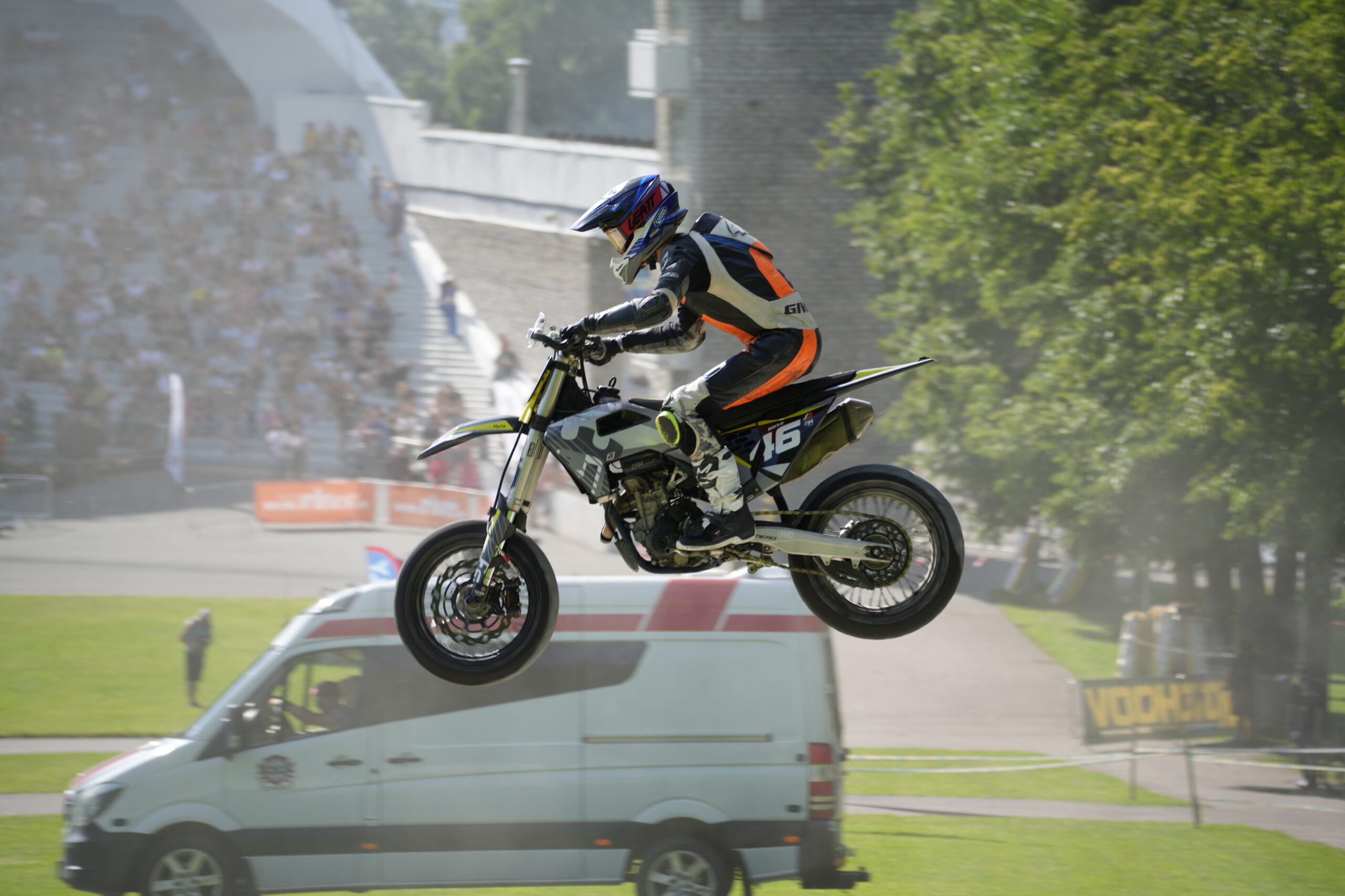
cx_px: 672
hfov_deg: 11.7
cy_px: 448
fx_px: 6575
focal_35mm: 176
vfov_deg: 7.8
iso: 100
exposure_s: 1/320
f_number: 5.6
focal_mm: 176
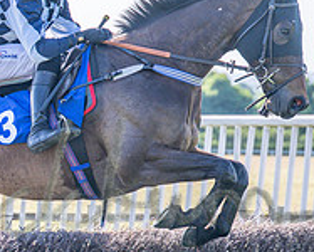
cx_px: -6
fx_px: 2205
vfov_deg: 6.5
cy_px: 139
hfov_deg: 8.1
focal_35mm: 237
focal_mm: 70
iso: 200
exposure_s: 1/2000
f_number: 2.8
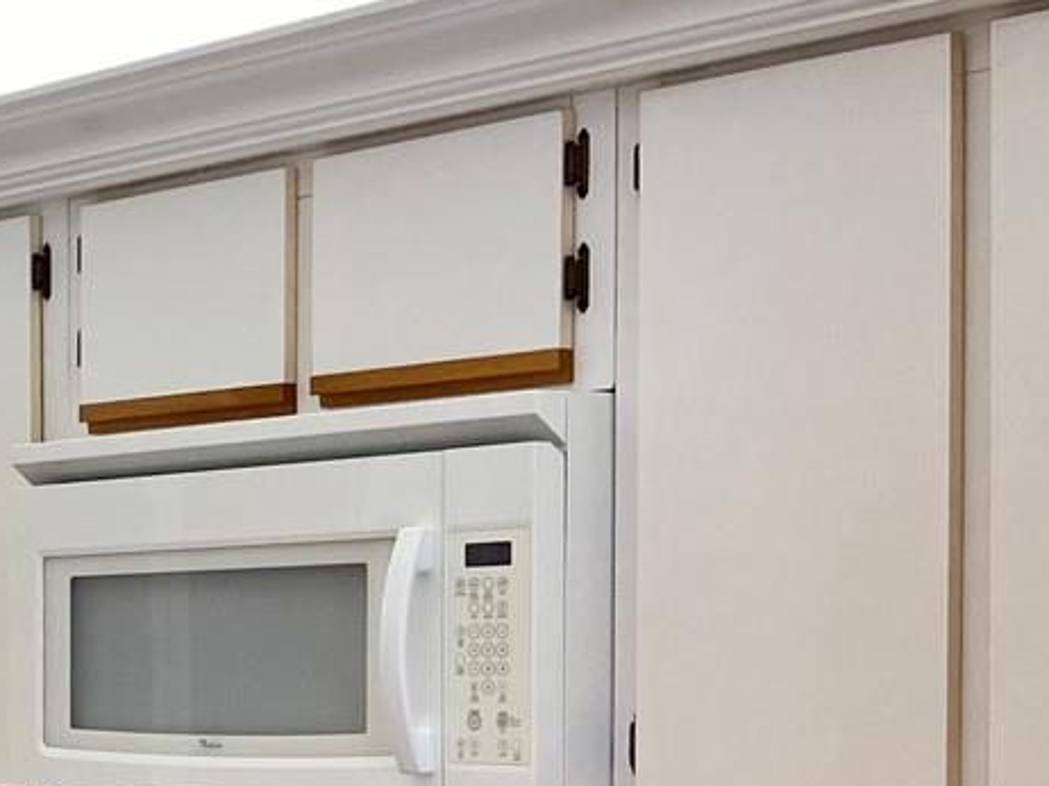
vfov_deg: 15.5
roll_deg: -0.3
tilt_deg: -9.0
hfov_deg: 18.8
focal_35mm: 90
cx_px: -594
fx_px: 2726
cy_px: 1069
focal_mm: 4.25
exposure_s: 1/120
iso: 80
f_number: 1.8
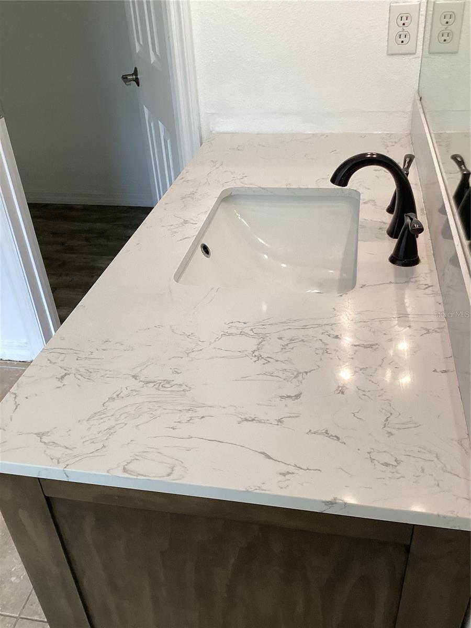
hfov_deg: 45.4
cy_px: 314
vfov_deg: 58.4
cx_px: 236
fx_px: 562
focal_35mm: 31
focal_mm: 3.3
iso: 80
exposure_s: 1/60
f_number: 2.4
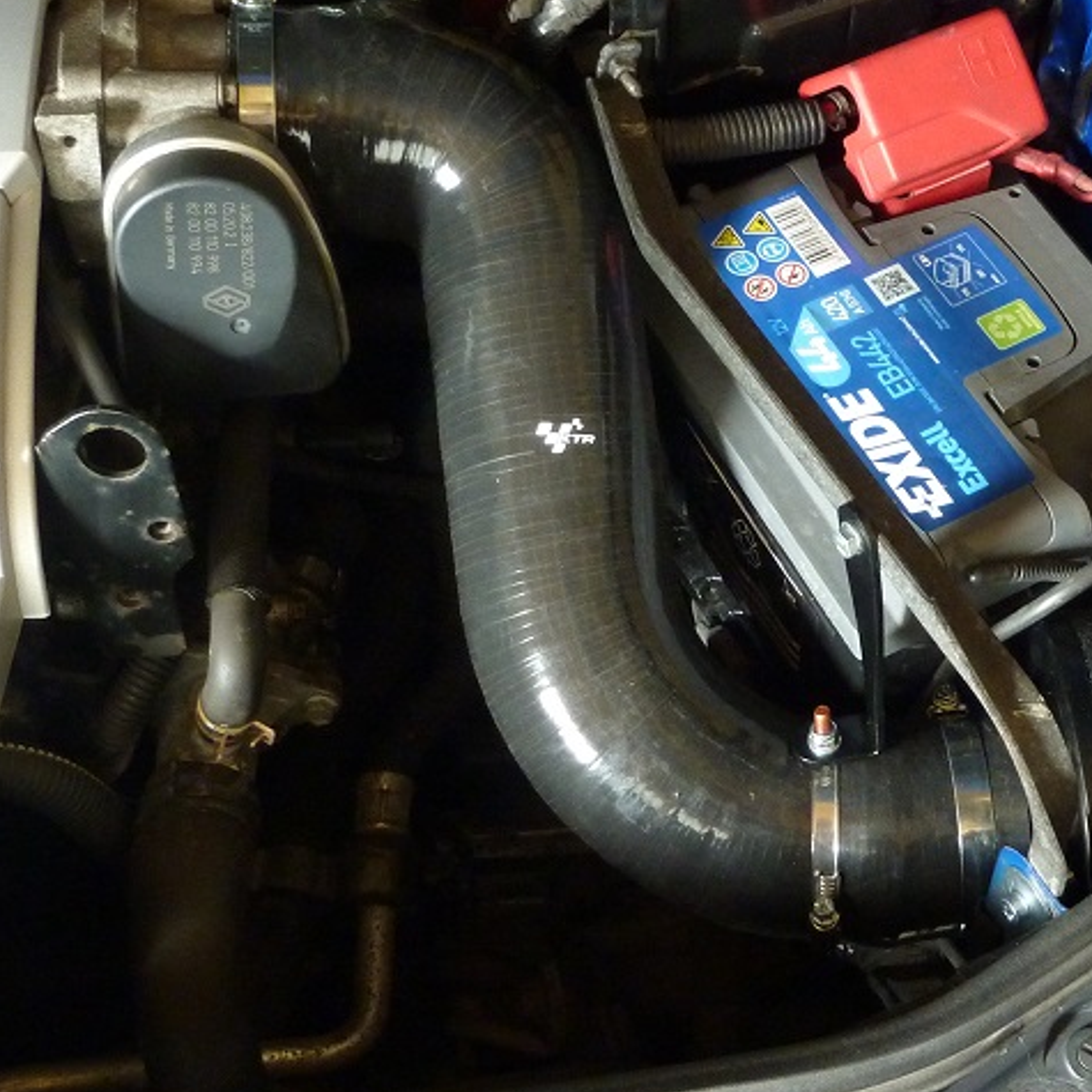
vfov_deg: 28.6
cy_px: 499
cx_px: 749
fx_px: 2141
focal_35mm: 60
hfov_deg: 28.4
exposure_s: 1/8
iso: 400
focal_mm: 5.7
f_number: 3.5
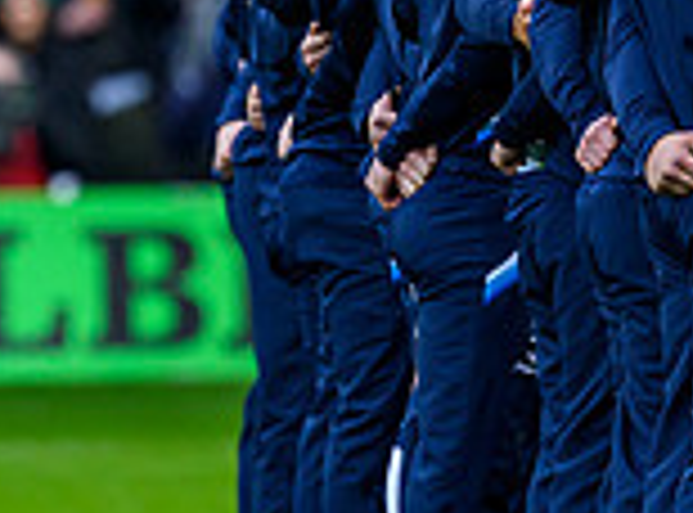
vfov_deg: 0.7
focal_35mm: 2180
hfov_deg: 0.9
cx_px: 972
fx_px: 43440
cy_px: 81
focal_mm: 400
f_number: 3.5
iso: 1600
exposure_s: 1/1600
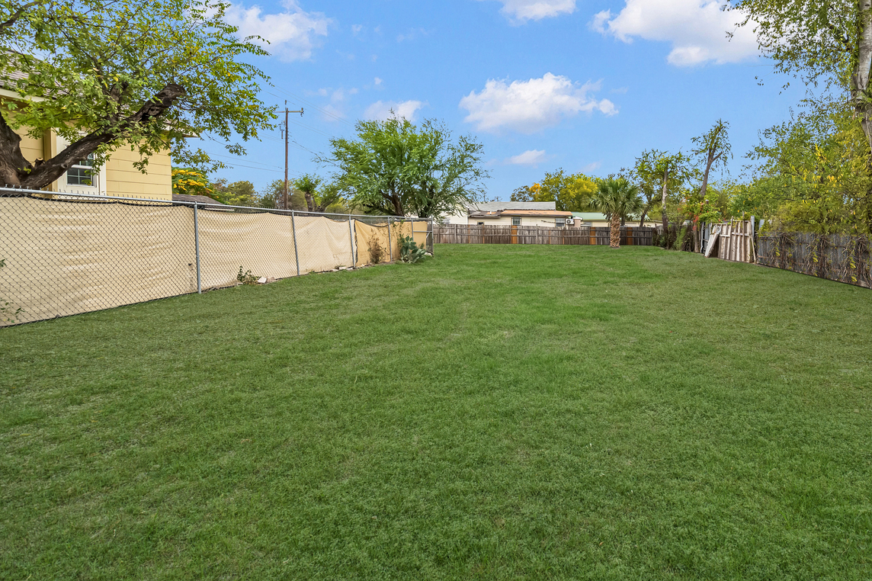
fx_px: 412
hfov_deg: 90.5
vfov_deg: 69.2
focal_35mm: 17
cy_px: 216
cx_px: 568
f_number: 5.6
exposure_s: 1/125
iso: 125
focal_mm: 12
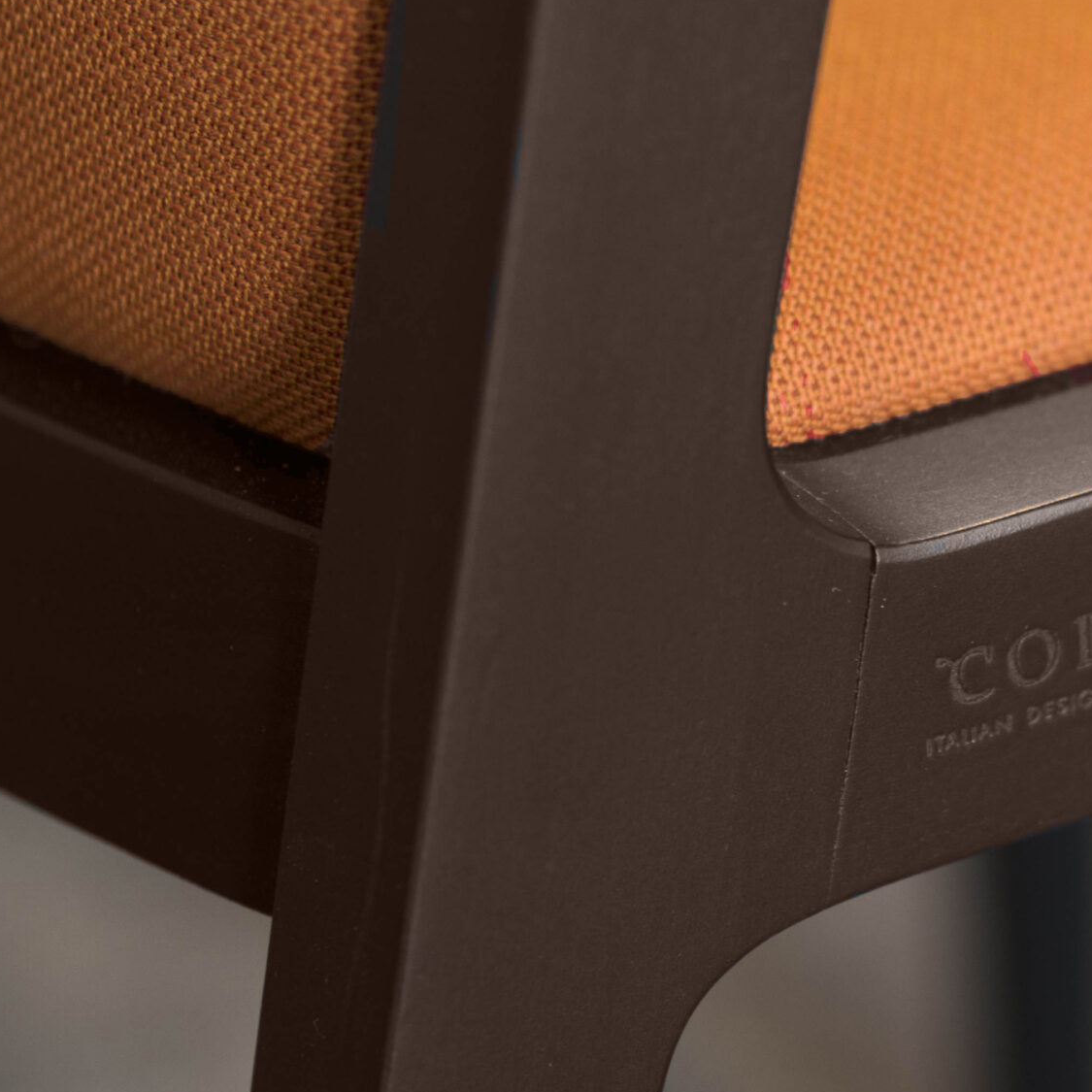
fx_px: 6460
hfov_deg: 9.6
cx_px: 949
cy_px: 687
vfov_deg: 9.7
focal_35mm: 181
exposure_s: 1/125
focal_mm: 45
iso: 200
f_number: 1.8
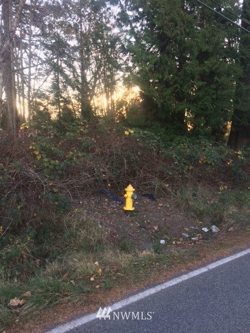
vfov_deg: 61.7
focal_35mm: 29
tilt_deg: -8.6
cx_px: 125
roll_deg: +2.2
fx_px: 279
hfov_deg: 48.2
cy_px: 166
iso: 40
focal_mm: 4.15
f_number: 2.2
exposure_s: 1/40
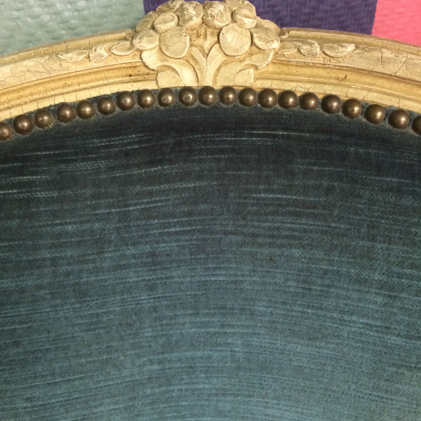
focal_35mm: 35
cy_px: 193
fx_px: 482
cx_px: 206
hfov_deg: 47.2
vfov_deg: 47.2
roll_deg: +4.2
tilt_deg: -41.1
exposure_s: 1/20
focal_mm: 4.15
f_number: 2.2
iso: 250
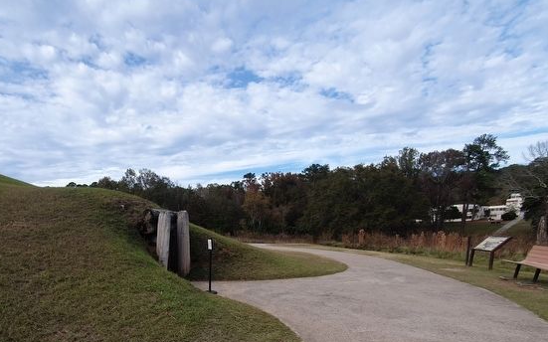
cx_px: 183
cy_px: 279
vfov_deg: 55.0
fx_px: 299
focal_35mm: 20
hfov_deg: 82.2
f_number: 2.2
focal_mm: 1.8
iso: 50
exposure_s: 1/620
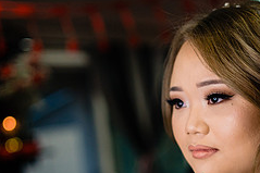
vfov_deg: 15.8
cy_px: 163
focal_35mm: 85
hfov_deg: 23.9
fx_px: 613
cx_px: 122
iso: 400
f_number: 1.4
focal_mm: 35
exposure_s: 1/1000
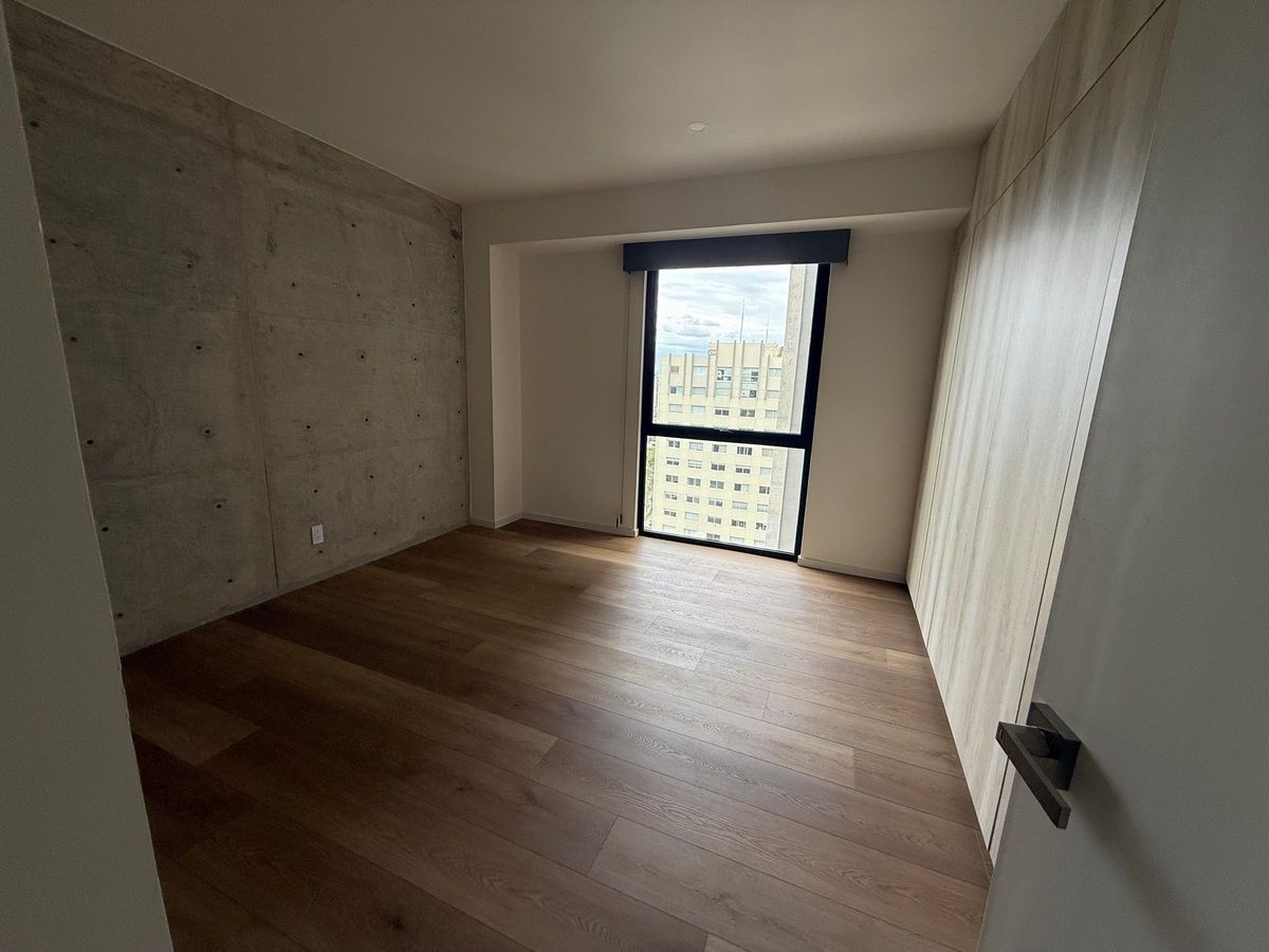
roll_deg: -2.6
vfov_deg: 85.7
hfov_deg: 102.1
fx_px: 513
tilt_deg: -11.1
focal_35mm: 14
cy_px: 476
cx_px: 634
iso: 50
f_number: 2.2
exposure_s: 1/275
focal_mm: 2.22
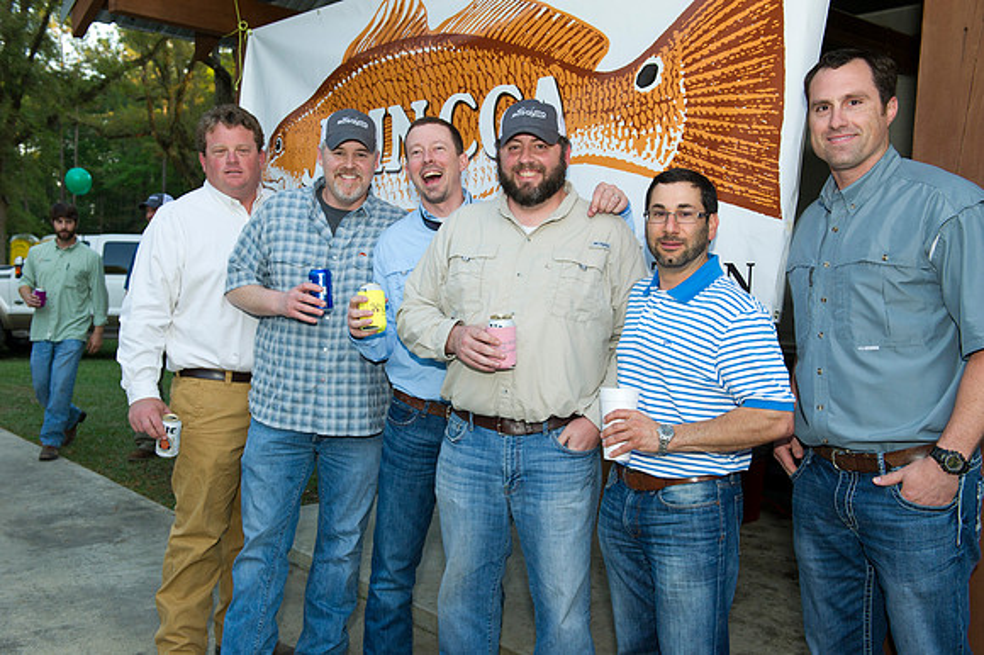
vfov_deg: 36.8
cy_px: 328
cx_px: 492
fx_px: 983
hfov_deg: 53.2
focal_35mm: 36
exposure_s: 1/250
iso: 640
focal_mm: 36
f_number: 5.6
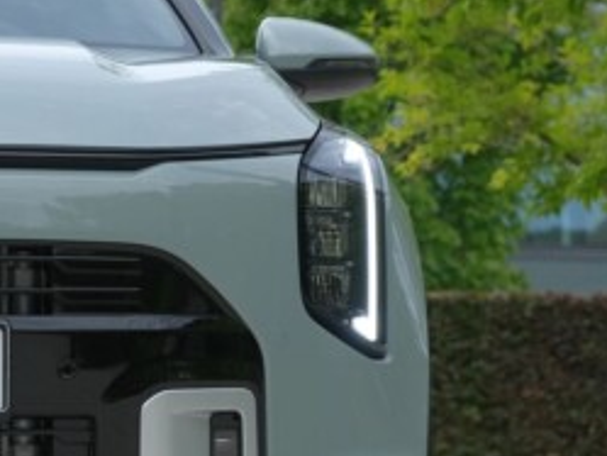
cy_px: 323
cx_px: -241
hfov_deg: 8.7
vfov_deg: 6.6
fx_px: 3930
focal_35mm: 224
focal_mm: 55
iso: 160
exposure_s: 1/400
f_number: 5.6
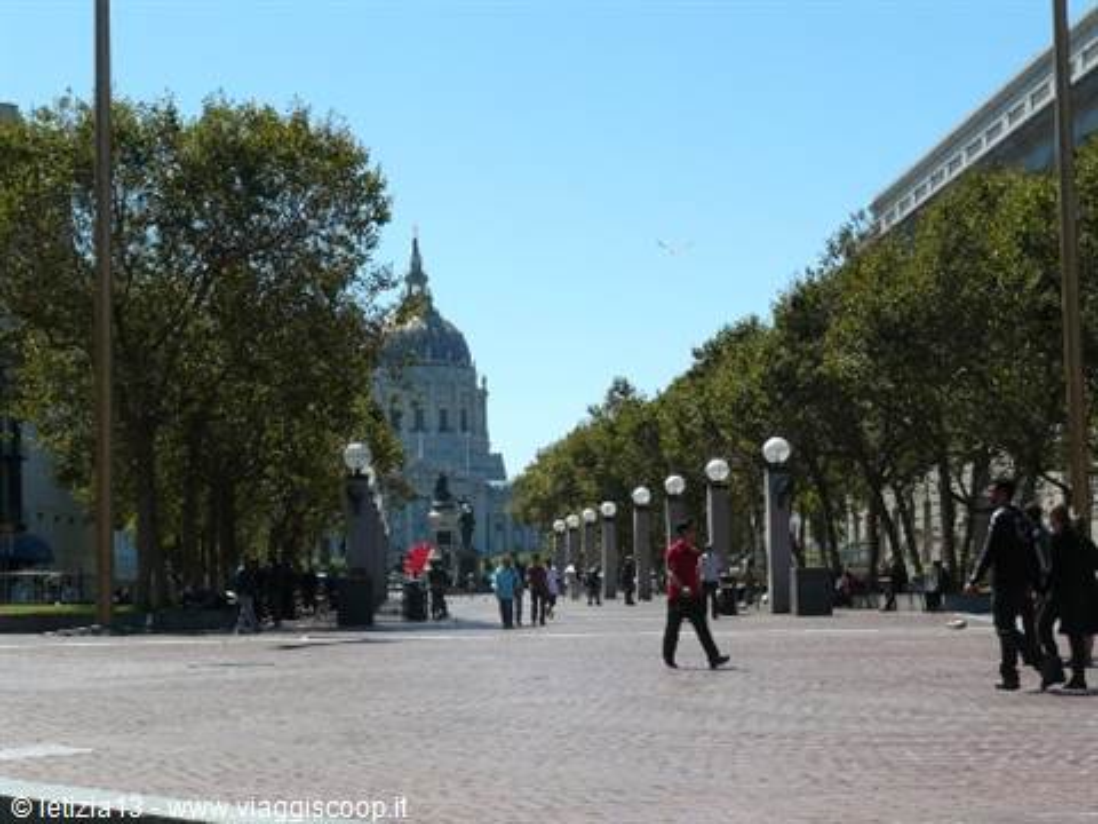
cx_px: 549
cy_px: 412
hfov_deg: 27.4
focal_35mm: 71
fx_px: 2252
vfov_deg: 20.7
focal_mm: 11.8
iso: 100
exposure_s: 1/500
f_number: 5.6
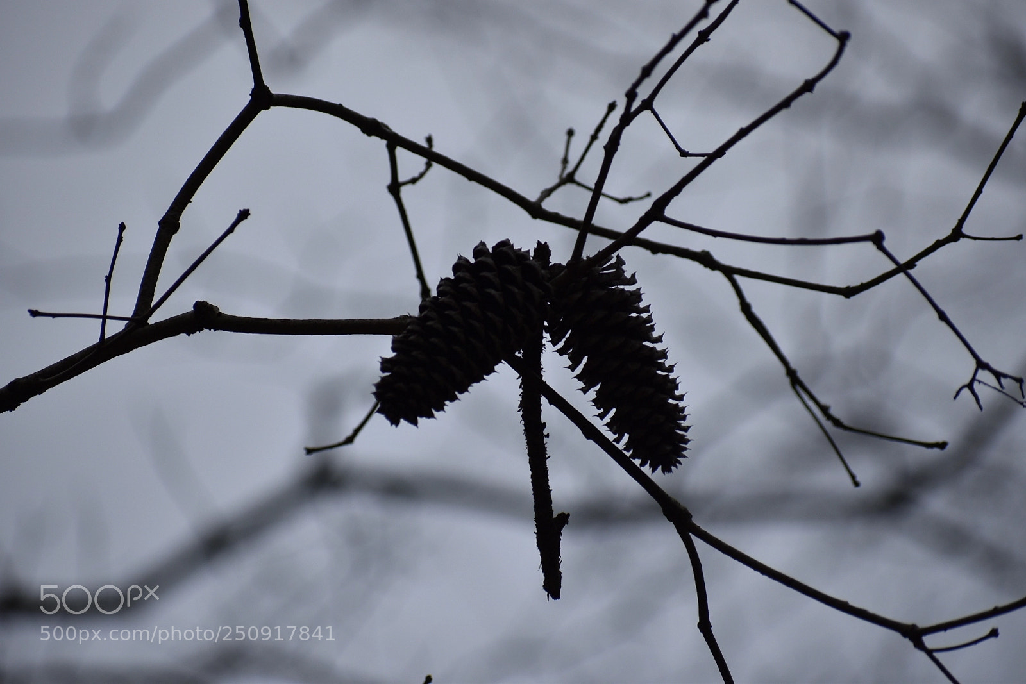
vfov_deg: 4.2
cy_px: 342
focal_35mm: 330
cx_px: 513
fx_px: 9405
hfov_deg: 6.2
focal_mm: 220
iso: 280
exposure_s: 1/2000
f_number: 5.6
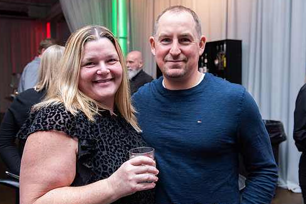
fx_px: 323
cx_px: 142
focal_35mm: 38
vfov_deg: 35.1
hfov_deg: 50.6
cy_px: 104
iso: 1000
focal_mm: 32
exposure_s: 1/200
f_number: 4.5
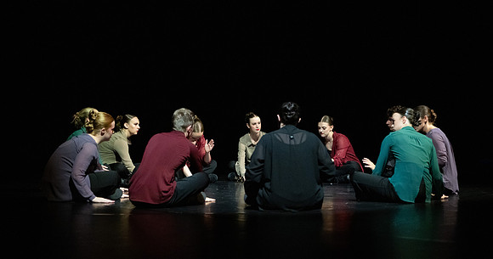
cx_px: 246
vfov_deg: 15.4
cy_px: 124
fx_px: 959
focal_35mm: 74
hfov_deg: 28.8
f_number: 2.8
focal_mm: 70
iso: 5000
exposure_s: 1/500
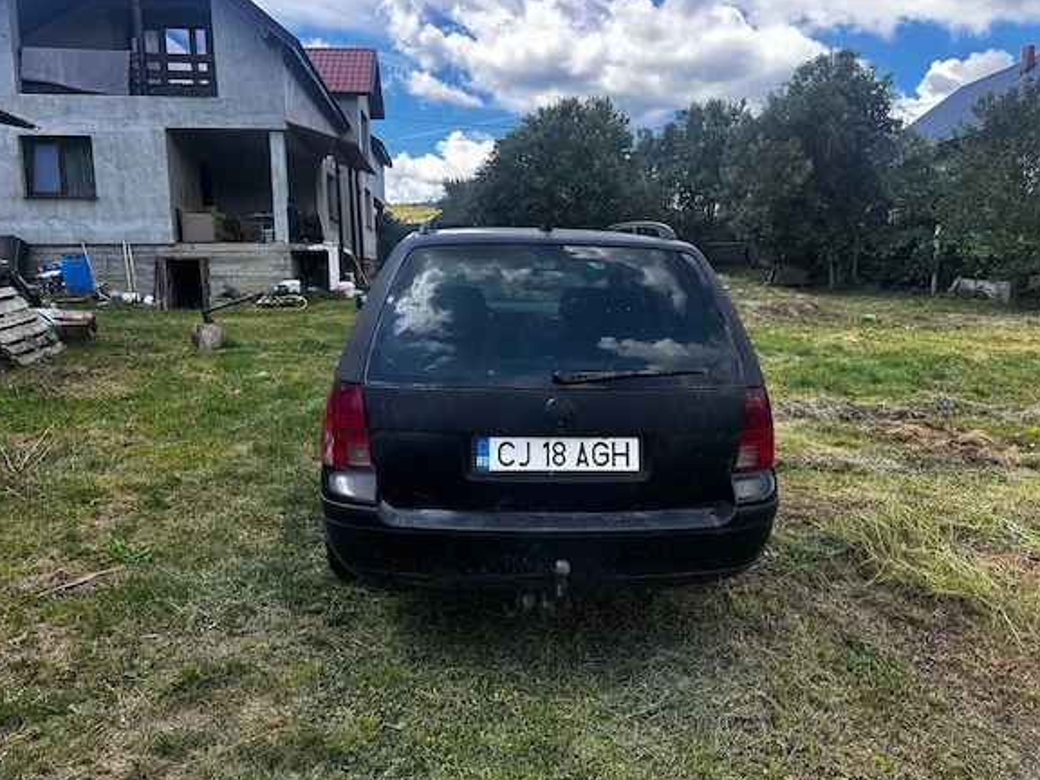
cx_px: 522
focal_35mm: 25
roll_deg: +2.8
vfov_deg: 54.9
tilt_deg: -7.7
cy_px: 401
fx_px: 751
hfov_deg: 69.4
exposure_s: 1/980
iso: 80
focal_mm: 6.76
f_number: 1.78
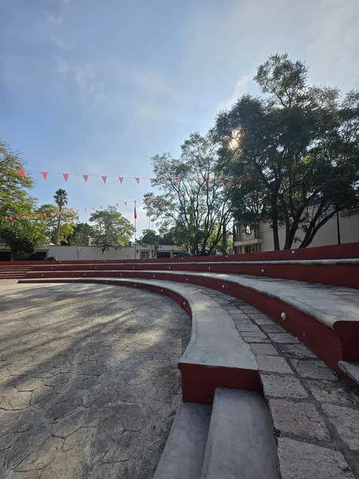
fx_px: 180
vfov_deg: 106.2
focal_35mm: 13
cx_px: 180
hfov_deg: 89.9
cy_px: 240
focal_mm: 1.7
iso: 25
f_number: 2.2
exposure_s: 1/1686
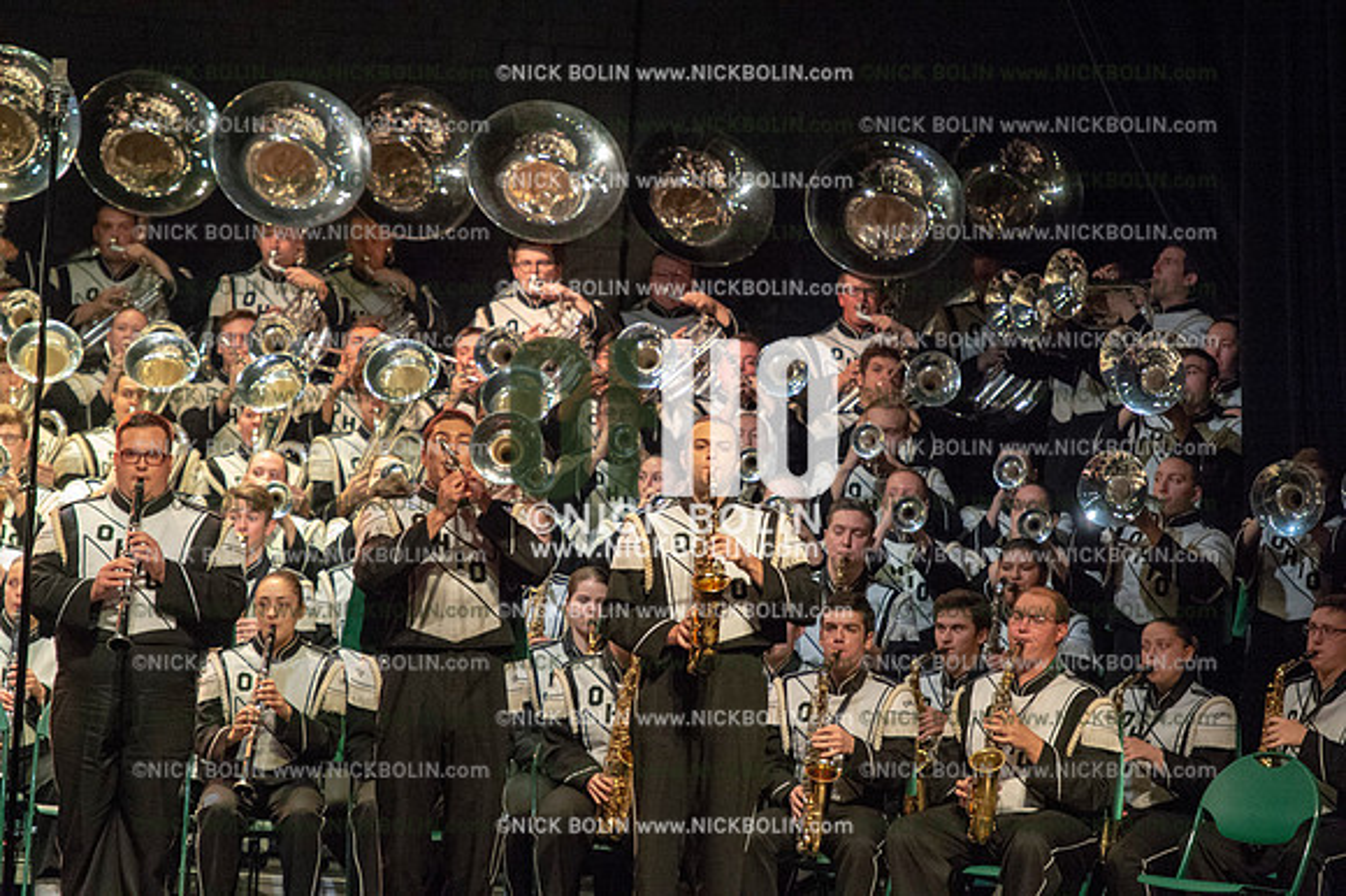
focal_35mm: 240
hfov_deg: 8.6
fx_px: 8968
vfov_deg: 5.7
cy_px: 448
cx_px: 673
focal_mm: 240
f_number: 5.6
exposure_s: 1/250
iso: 8000
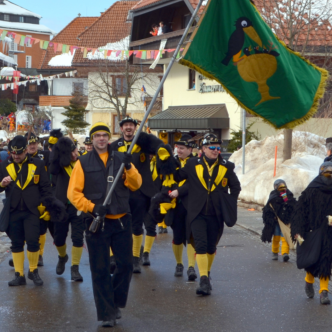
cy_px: 168
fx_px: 673
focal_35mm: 62
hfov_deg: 27.6
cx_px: 127
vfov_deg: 27.7
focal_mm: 32
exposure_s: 1/200
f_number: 10
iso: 100
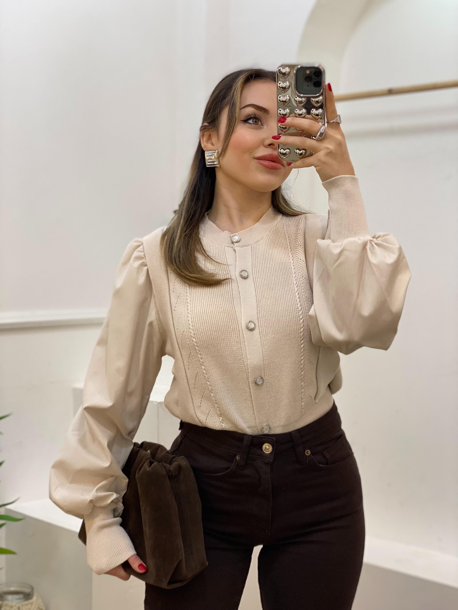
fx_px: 917
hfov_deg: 28.0
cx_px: 229
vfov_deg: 36.8
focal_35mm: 52
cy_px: 305
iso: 80
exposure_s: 1/100
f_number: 2
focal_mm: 6
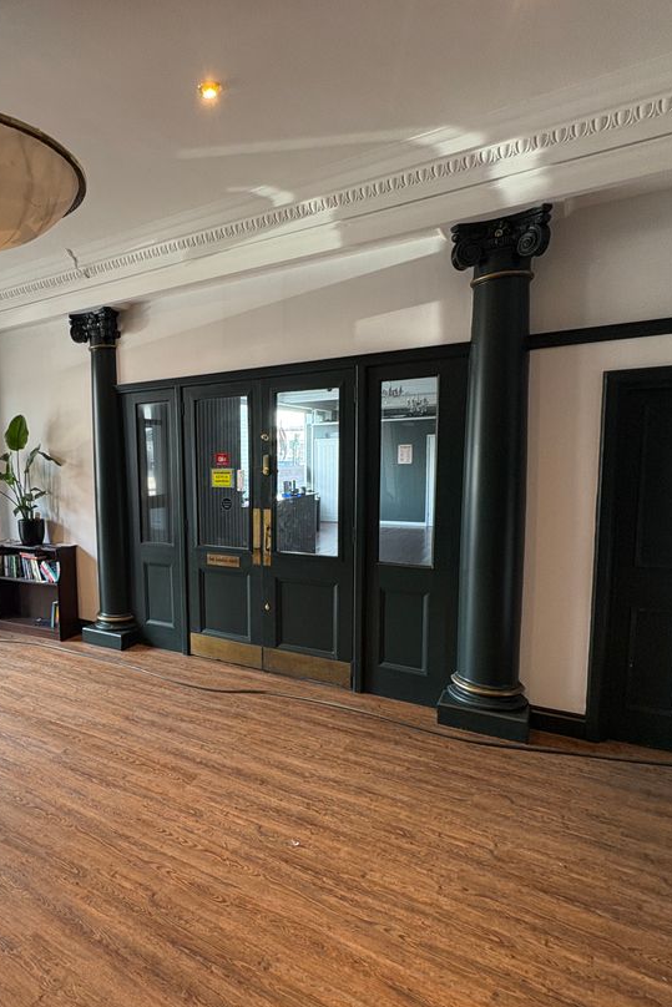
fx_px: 560
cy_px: 518
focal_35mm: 20
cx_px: 194
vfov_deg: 83.9
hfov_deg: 59.6
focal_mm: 2.22
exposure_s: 1/50
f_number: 2.2
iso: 200
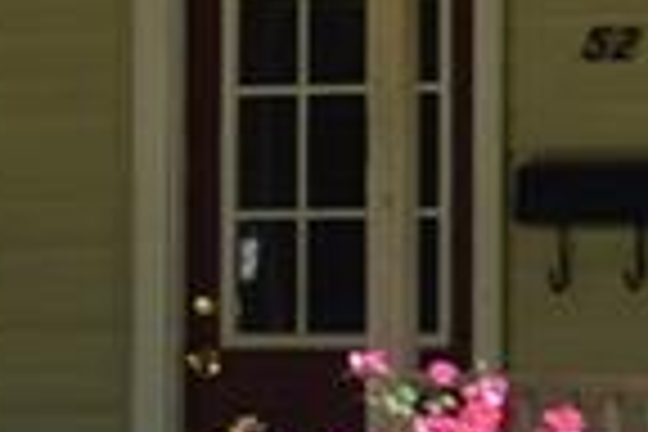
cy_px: 81
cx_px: -68
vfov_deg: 3.7
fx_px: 6724
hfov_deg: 5.5
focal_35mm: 374
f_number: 6.3
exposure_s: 1/160
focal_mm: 35
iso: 100
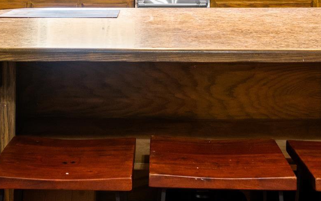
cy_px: -50
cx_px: 133
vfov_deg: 18.2
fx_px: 589
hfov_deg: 30.4
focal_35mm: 67
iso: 400
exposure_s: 1/1.67
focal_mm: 13.8
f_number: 7.1
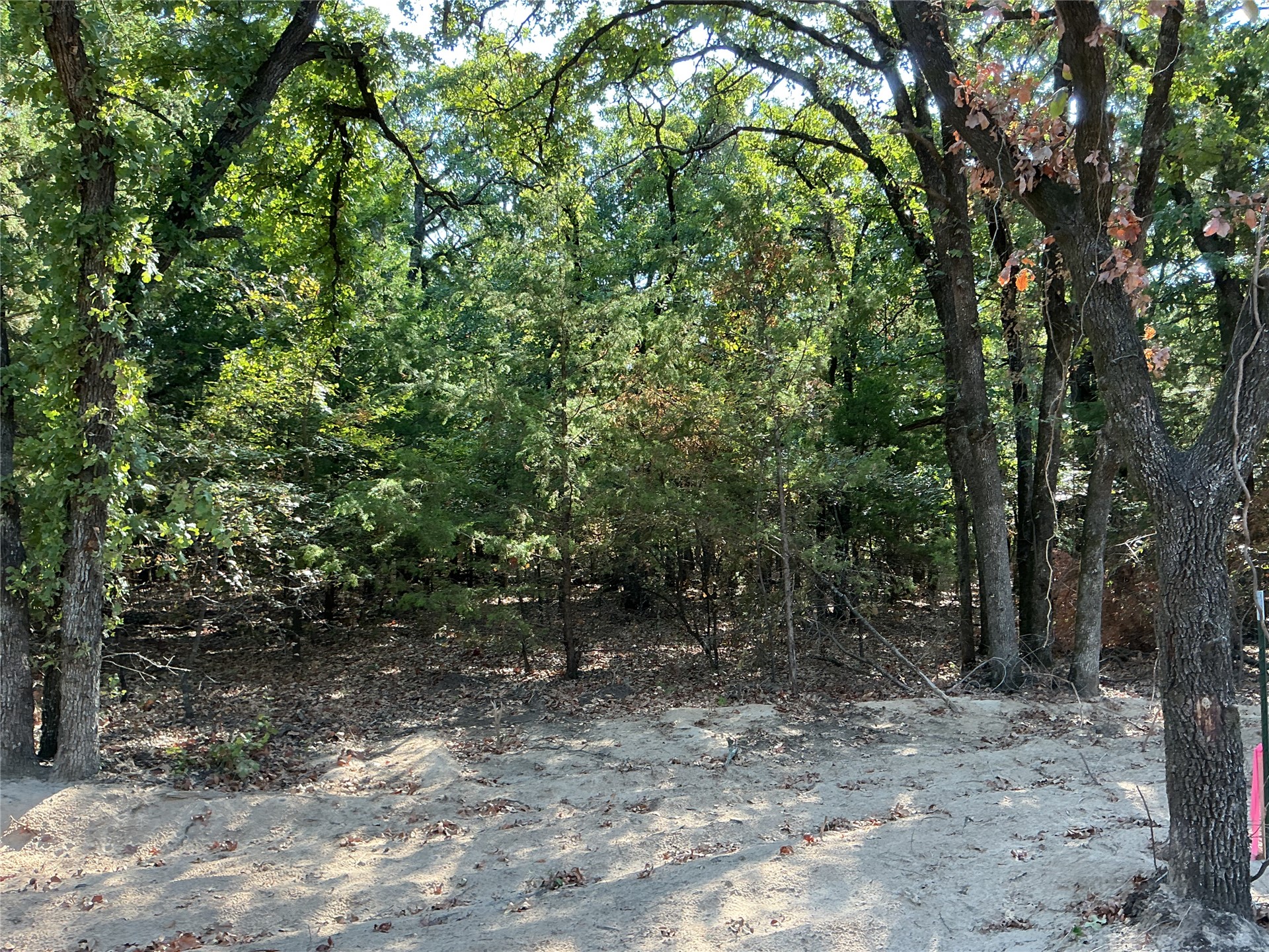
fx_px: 1063
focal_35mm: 29
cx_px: 634
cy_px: 476
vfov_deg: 48.2
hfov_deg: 61.7
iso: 20
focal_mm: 3
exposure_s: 1/120
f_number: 1.8
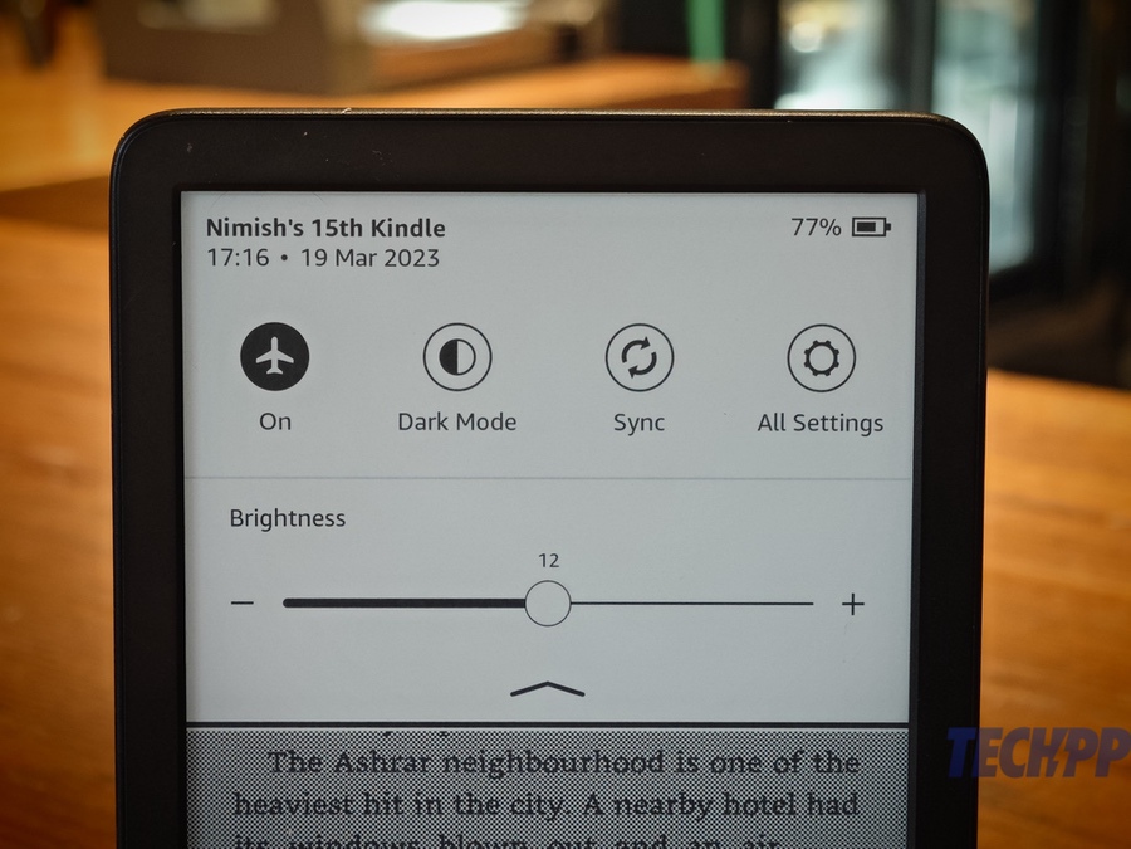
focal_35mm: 75
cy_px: 424
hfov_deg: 26.0
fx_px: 2450
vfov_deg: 19.6
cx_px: 566
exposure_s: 1/33.3
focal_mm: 75
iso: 1250
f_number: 1.25
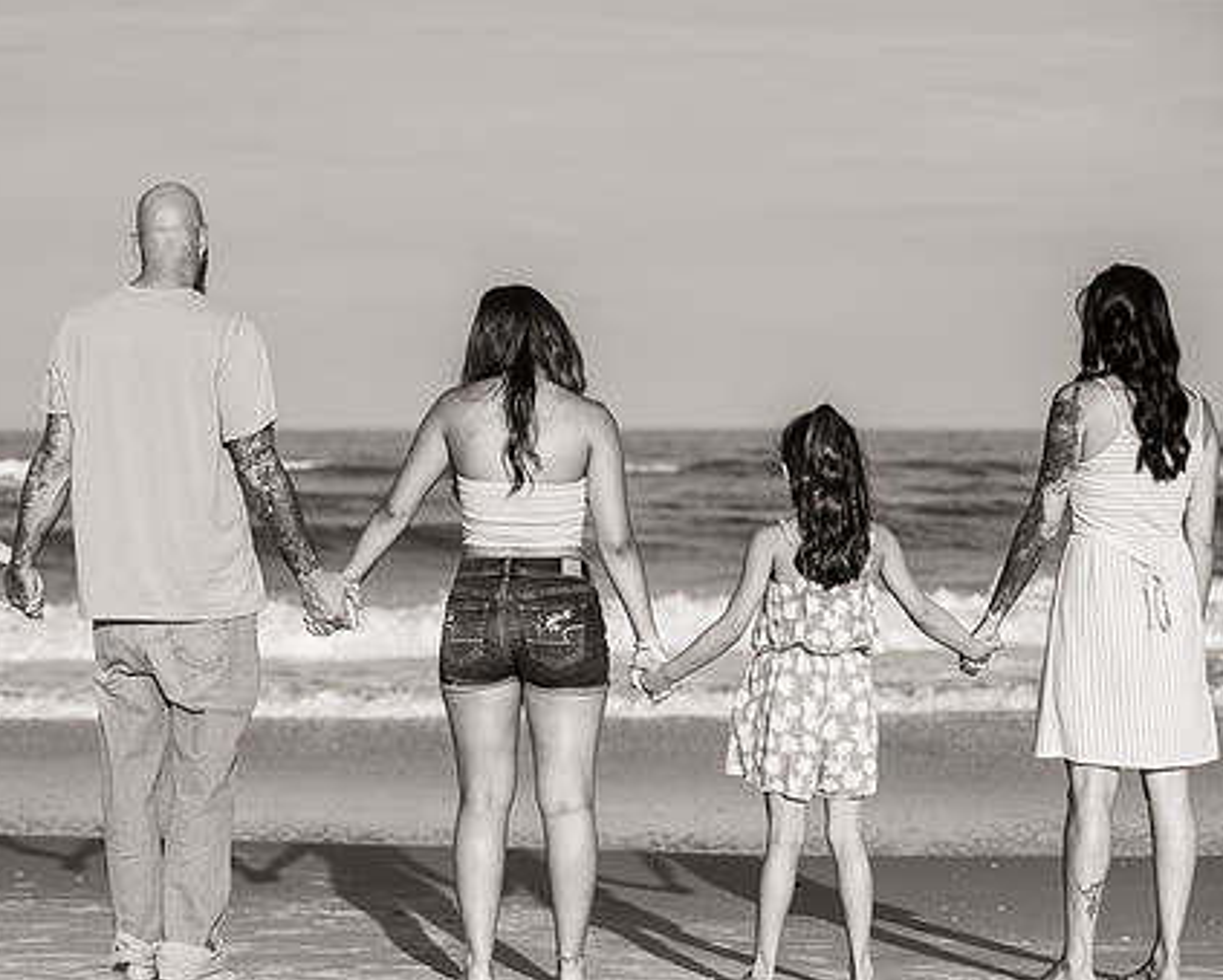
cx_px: 492
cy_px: 525
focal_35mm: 90
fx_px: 3260
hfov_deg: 21.2
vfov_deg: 17.1
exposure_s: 1/3200
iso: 250
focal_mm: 70
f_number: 3.5
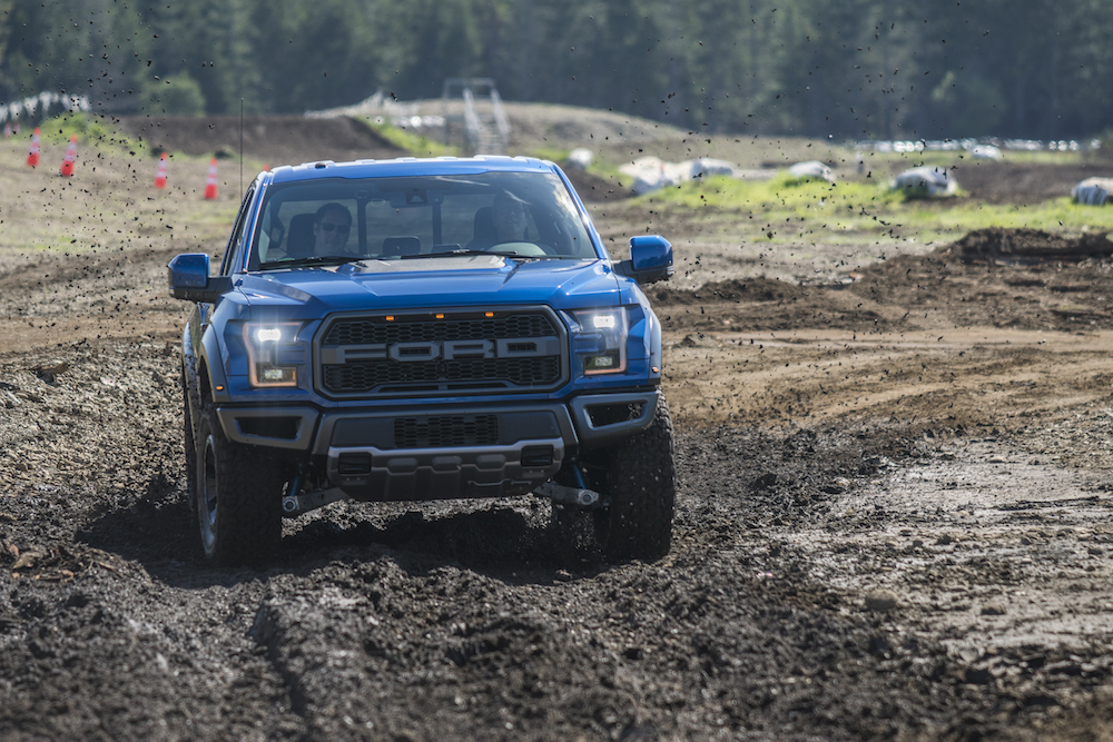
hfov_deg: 6.9
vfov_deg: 4.6
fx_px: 9276
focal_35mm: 300
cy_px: 371
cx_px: 556
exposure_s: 1/800
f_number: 3.5
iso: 50
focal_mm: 200
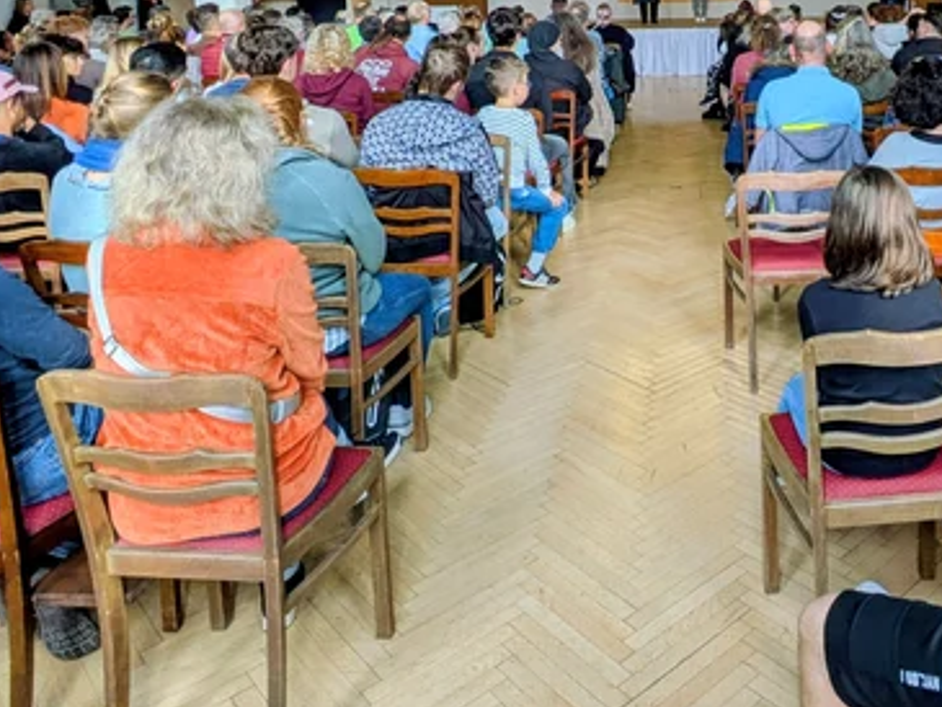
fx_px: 898
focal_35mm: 33
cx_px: 702
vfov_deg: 40.0
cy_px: 80
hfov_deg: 53.0
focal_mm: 1.83
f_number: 2.2
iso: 37
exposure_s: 1/33.3
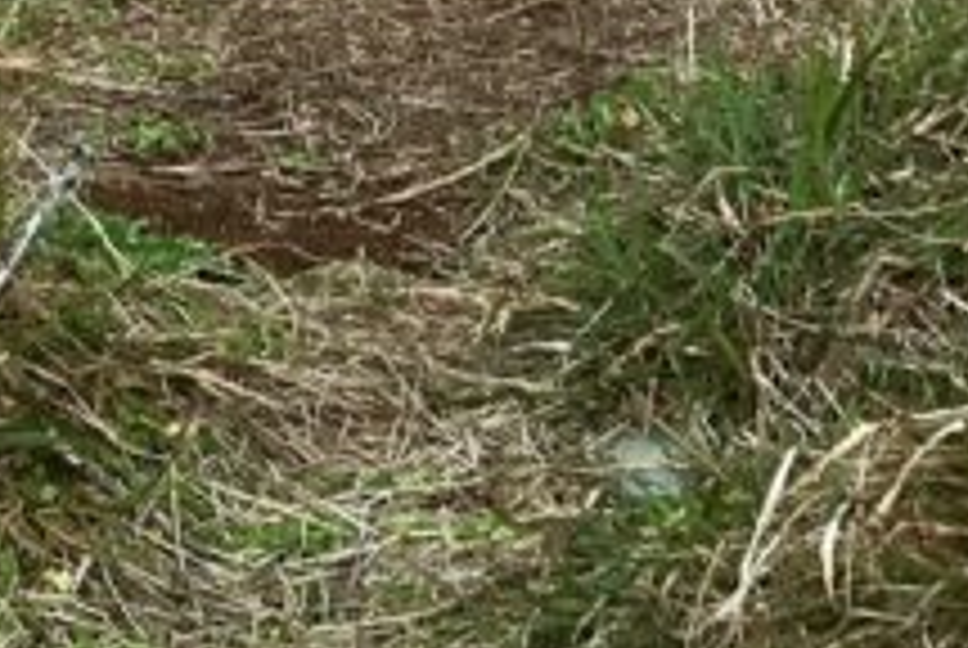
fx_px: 3770
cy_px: -954
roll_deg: -1.6
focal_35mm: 140
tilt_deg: -5.1
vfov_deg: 8.8
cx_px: -54
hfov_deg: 14.3
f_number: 2.2
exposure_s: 1/1374
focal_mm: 4.15
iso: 25
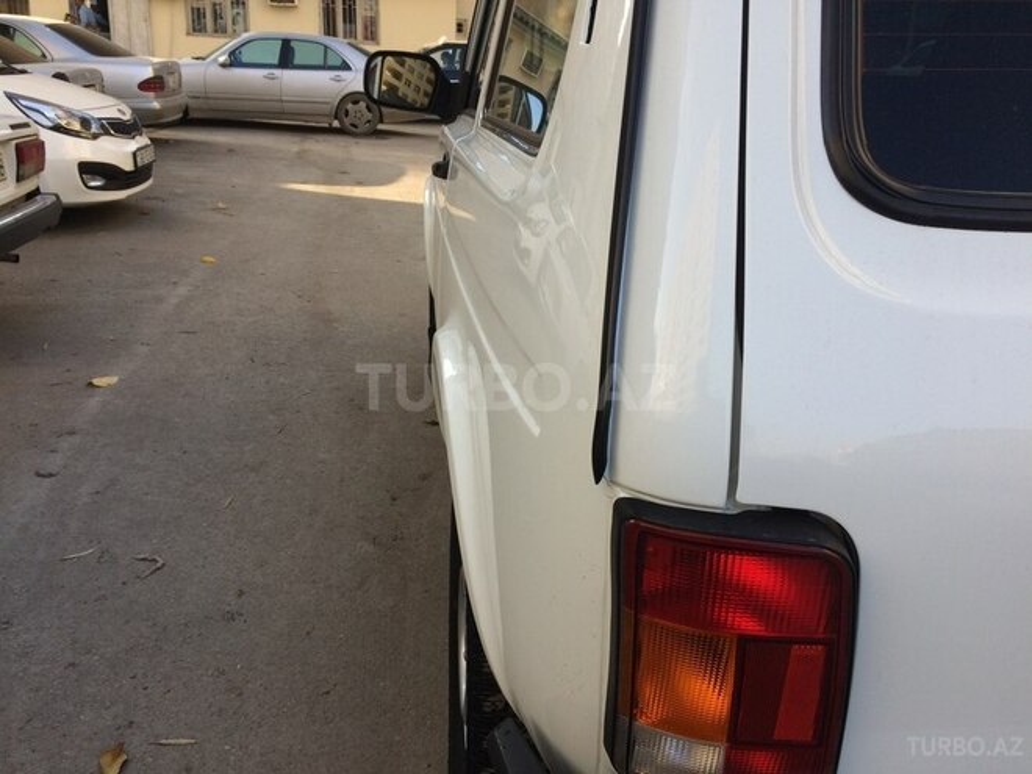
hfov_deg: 61.7
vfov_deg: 48.2
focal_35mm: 29
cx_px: 516
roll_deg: -1.6
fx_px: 865
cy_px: 387
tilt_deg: -16.9
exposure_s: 1/427
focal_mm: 4.15
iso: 32
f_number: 2.2
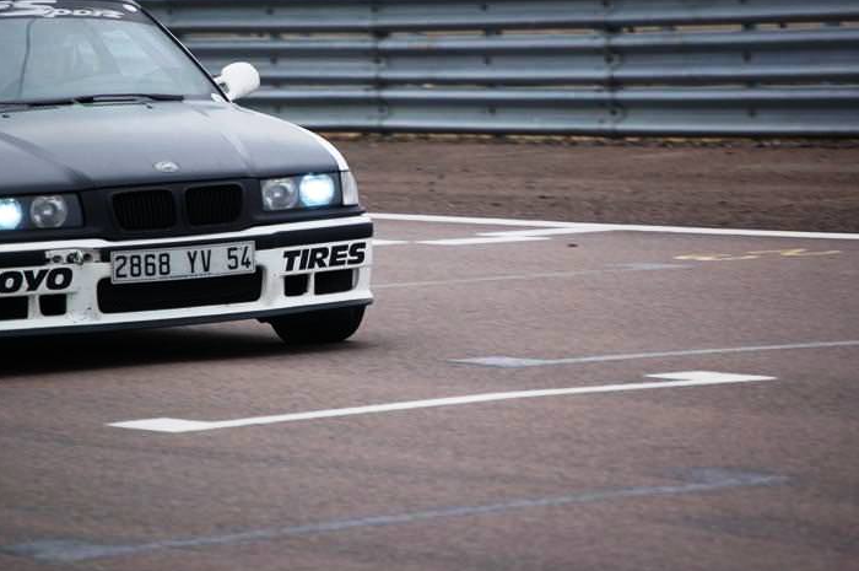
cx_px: 388
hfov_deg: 6.0
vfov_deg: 4.0
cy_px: 282
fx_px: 8175
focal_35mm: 343
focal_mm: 200
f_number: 5.6
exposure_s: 1/1000
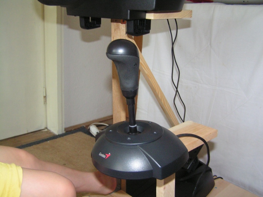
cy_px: 98
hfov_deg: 49.0
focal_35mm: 38
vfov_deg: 37.7
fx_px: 289
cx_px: 132
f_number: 2.8
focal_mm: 6.3
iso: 200
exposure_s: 1/40
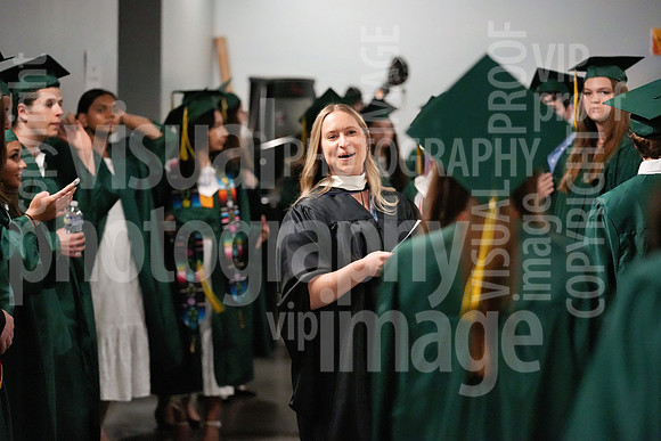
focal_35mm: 101
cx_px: 330
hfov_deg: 20.2
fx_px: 1855
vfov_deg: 13.6
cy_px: 220
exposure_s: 1/200
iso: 16000
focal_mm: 101
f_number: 2.8
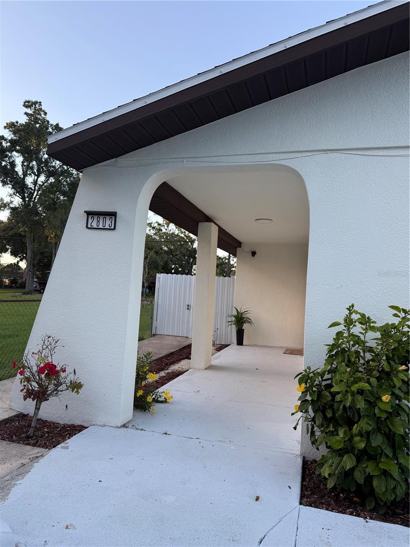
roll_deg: -4.1
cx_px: 205
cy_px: 274
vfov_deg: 71.6
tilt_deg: +3.4
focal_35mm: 24
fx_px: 379
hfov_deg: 56.8
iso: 80
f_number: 1.78
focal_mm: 6.76
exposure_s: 1/389
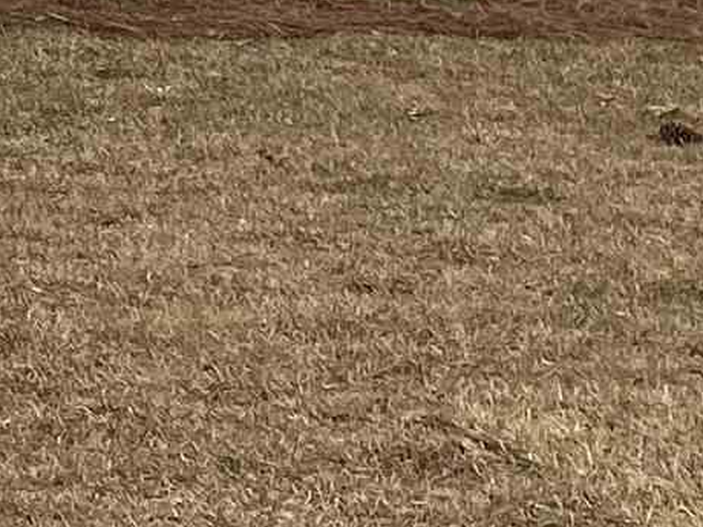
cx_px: -1129
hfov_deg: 9.7
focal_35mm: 174
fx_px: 3533
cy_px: -625
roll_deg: -0.2
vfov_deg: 8.0
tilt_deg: +3.4
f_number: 1.8
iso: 32
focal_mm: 4.25
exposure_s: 1/452
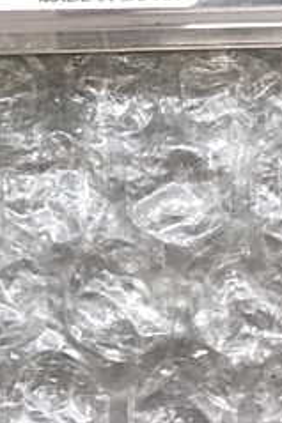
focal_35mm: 78
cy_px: 14
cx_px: 25
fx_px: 918
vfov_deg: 24.9
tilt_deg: -72.9
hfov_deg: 17.2
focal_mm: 3.99
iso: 25
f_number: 1.8
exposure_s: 1/40
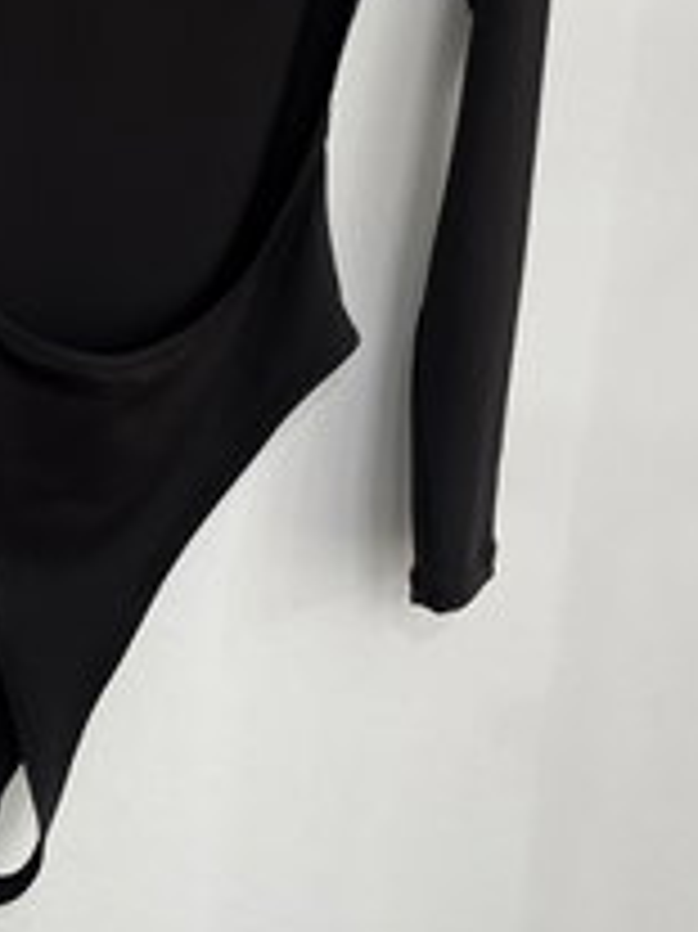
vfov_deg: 27.0
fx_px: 1803
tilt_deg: -4.4
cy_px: -52
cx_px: 77
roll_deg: -6.7
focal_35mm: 67
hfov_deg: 21.4
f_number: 1.6
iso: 100
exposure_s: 1/50
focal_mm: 5.1
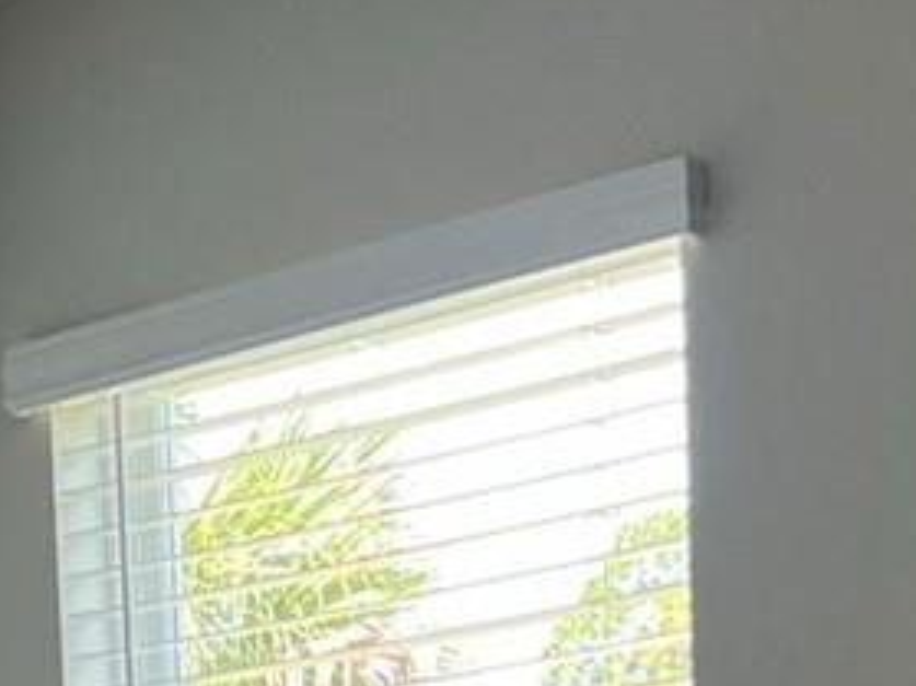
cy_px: 1585
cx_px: 174
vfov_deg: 9.1
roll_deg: +2.6
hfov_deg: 13.2
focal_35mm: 149
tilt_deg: -5.9
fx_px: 3941
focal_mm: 5.7
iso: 64
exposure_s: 1/60
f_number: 1.5
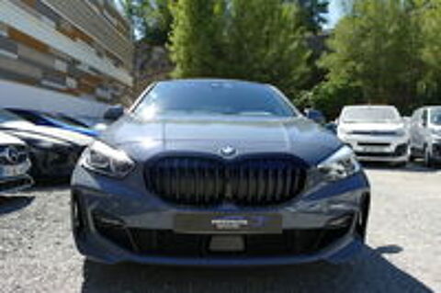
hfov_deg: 62.0
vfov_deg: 43.5
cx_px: 220
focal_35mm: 30
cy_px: 146
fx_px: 367
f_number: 3
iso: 125
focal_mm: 11.1
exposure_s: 1/800
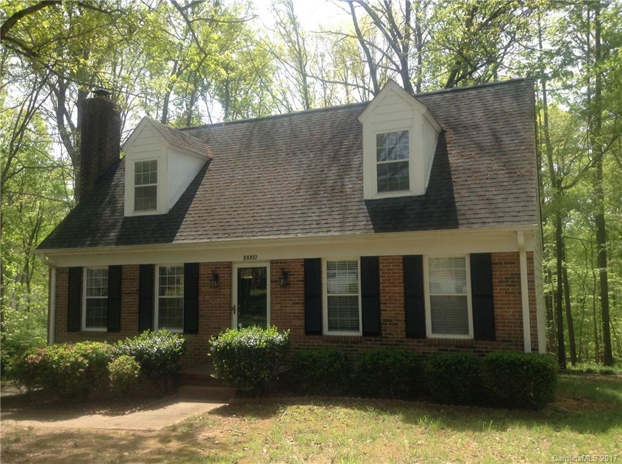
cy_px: 232
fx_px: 592
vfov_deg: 42.8
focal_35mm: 33
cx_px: 311
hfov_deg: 55.4
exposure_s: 1/294
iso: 25
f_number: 2.4
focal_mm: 3.3
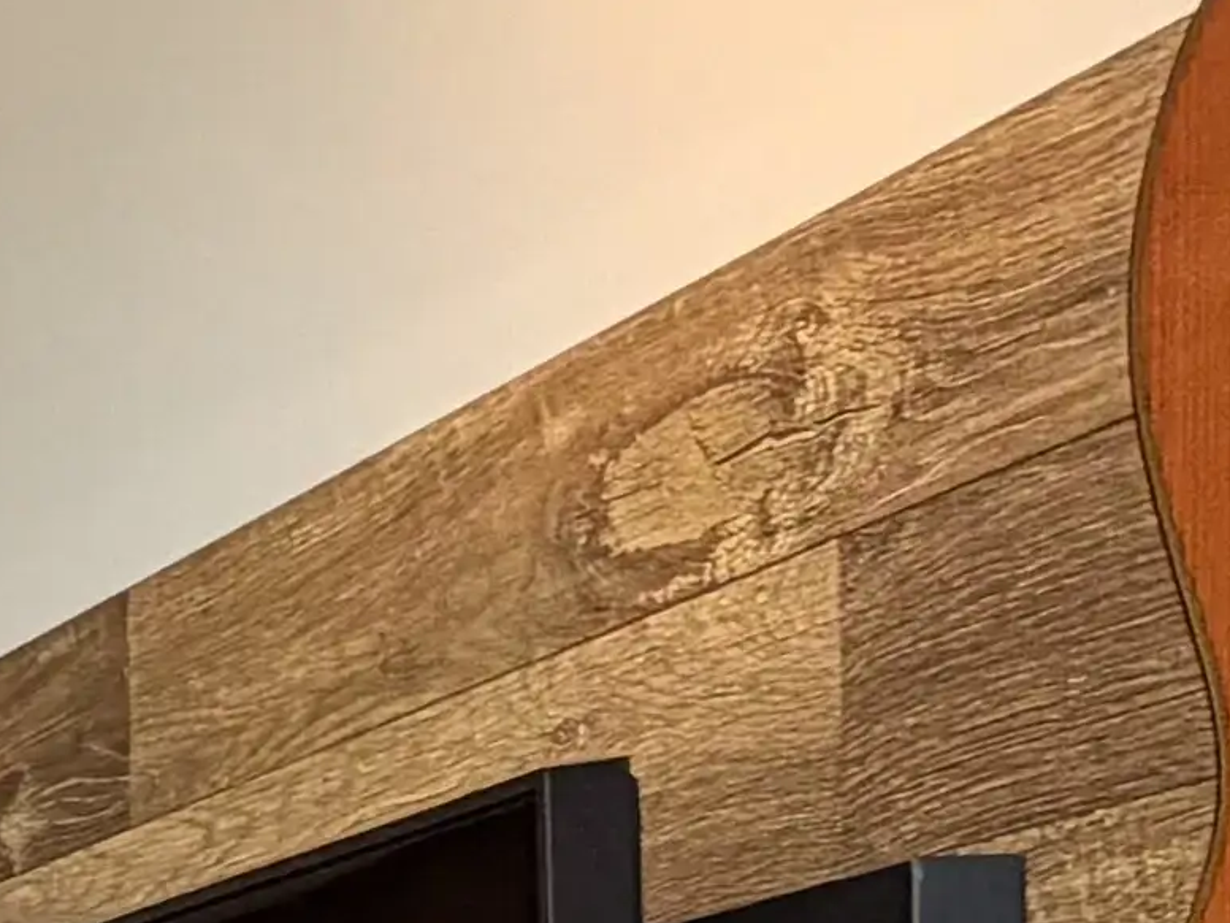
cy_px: 1513
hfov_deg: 11.1
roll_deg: +0.6
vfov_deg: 13.3
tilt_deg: +0.9
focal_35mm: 103
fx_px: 3660
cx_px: -2534
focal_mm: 2.22
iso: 125
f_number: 2.2
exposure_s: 1/120
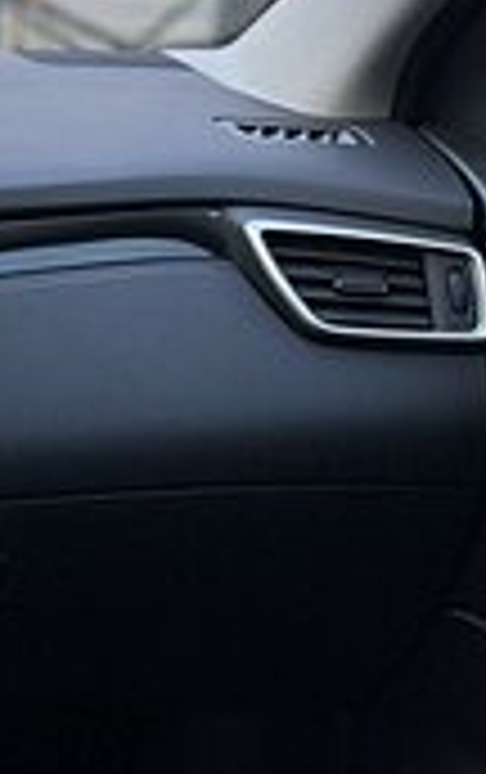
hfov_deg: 13.4
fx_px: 1711
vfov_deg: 25.3
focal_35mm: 81
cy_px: 214
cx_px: -544
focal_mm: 6.76
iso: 100
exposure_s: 1/121
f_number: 1.78
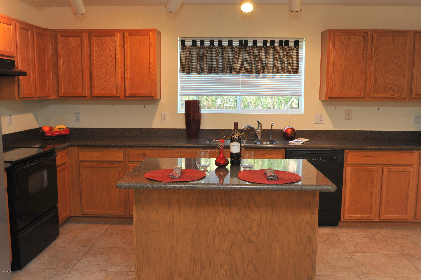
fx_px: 409
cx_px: 210
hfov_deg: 54.5
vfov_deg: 37.8
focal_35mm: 35
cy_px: 140
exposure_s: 1/30
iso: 1000
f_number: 7.1
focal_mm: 35
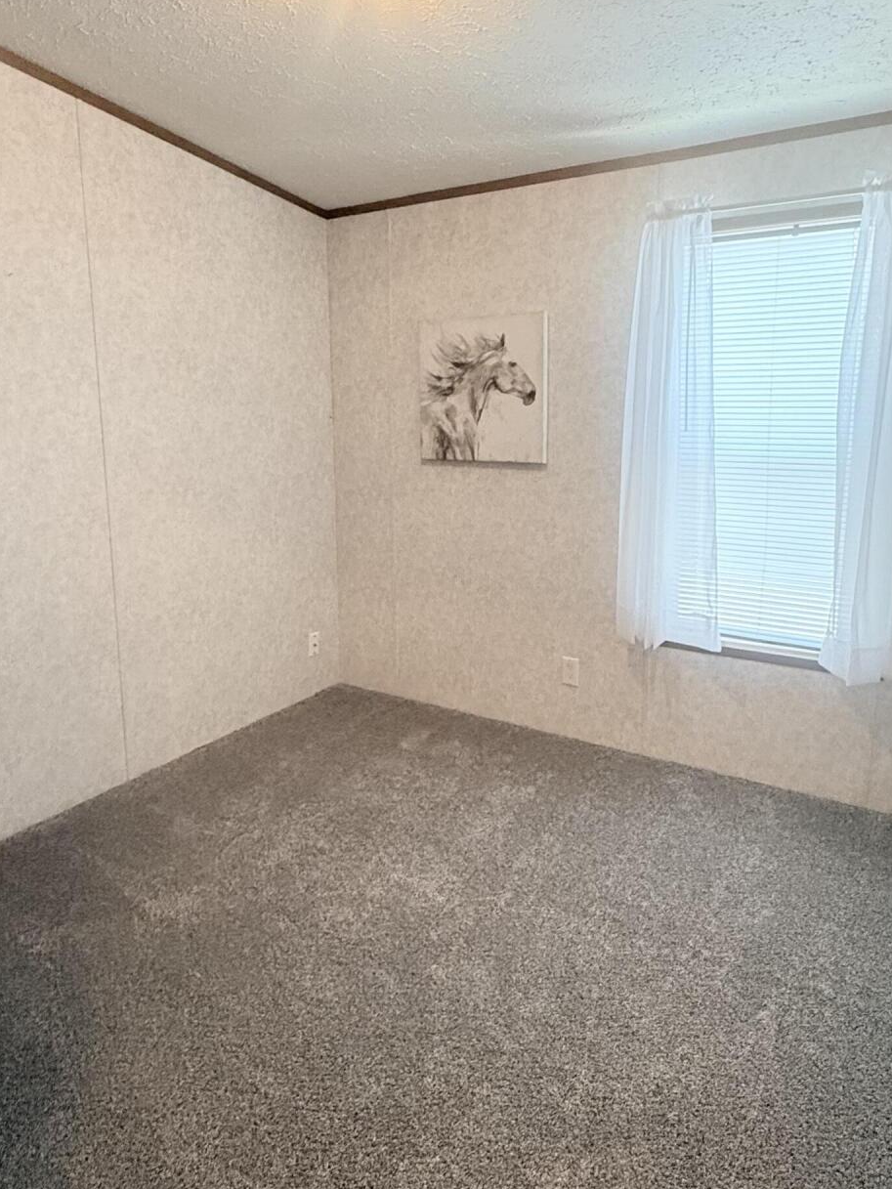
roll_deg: +0.3
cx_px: 446
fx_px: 790
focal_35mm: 23
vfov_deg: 73.7
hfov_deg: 58.9
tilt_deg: -9.0
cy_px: 528
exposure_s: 1/60
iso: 500
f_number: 2.2
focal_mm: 2.22
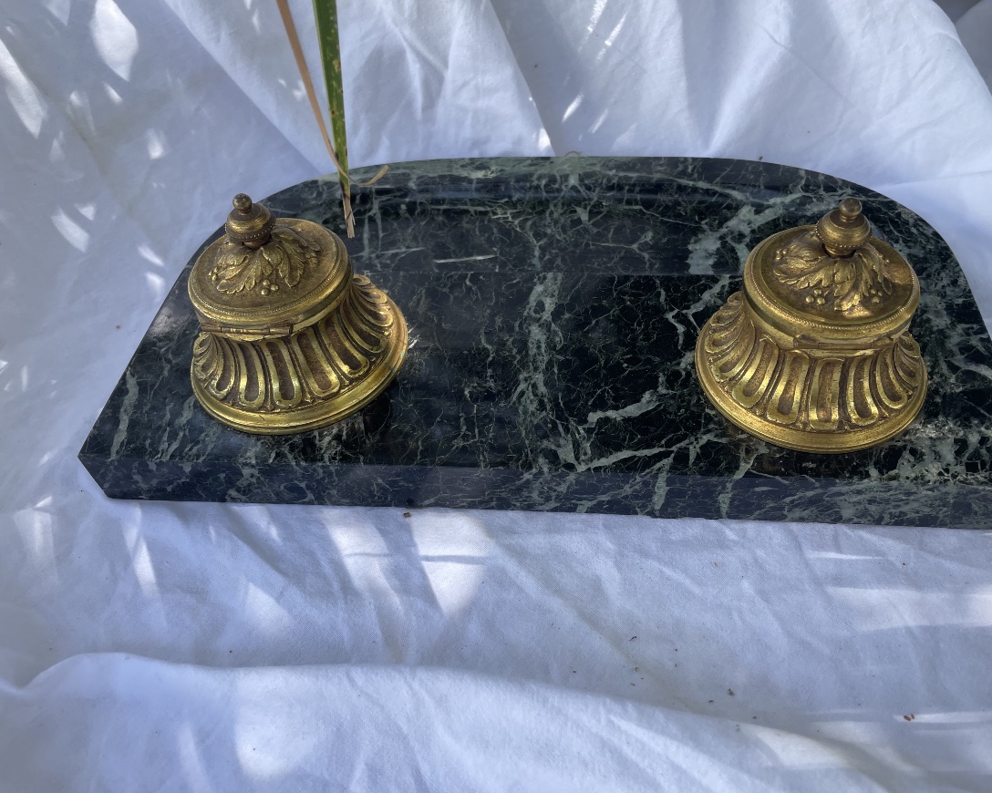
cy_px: 386
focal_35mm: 28
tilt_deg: -49.8
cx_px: 540
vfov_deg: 51.5
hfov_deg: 62.1
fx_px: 822
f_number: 1.6
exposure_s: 1/463
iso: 32
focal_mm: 4.2
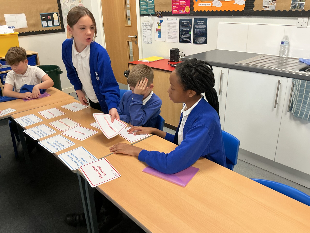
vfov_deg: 48.2
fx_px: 260
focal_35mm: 29
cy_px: 116
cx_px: 155
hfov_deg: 61.7
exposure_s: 1/60
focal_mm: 3
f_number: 1.8
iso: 100
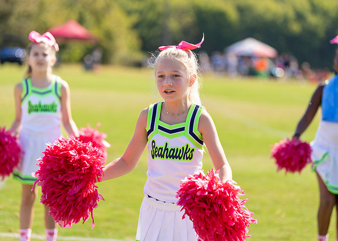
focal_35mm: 119
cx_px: 169
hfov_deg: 16.8
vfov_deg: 12.0
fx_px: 1146
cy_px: 120
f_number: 2.8
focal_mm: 114
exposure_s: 1/1000
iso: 100
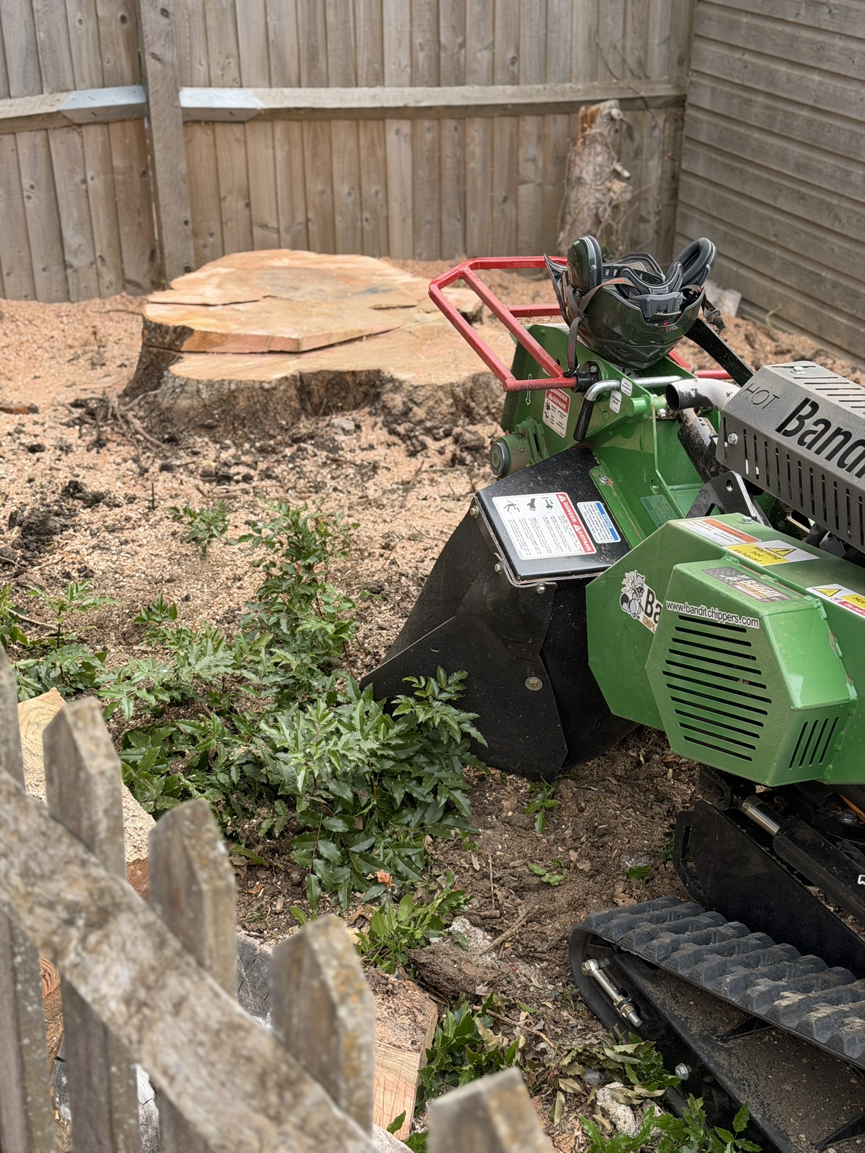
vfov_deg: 39.7
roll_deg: -0.2
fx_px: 1599
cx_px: 432
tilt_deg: -26.4
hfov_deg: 30.3
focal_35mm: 48
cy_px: 576
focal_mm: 6.76
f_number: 1.78
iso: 80
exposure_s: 1/1678
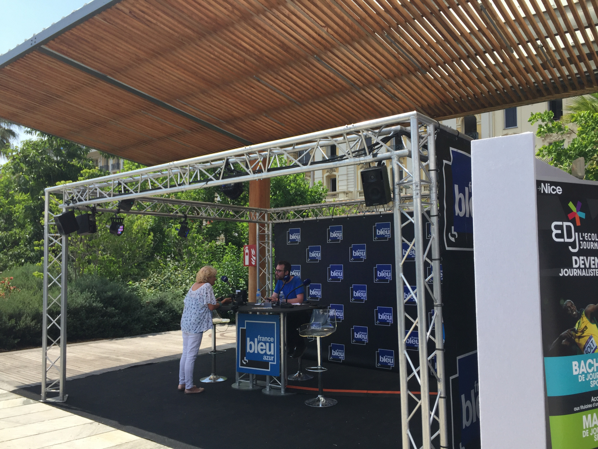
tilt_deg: +5.1
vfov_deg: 48.2
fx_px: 501
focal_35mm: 29
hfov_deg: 61.7
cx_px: 299
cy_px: 224
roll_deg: -0.5
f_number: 2.2
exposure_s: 1/1647
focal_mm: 4.15
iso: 32
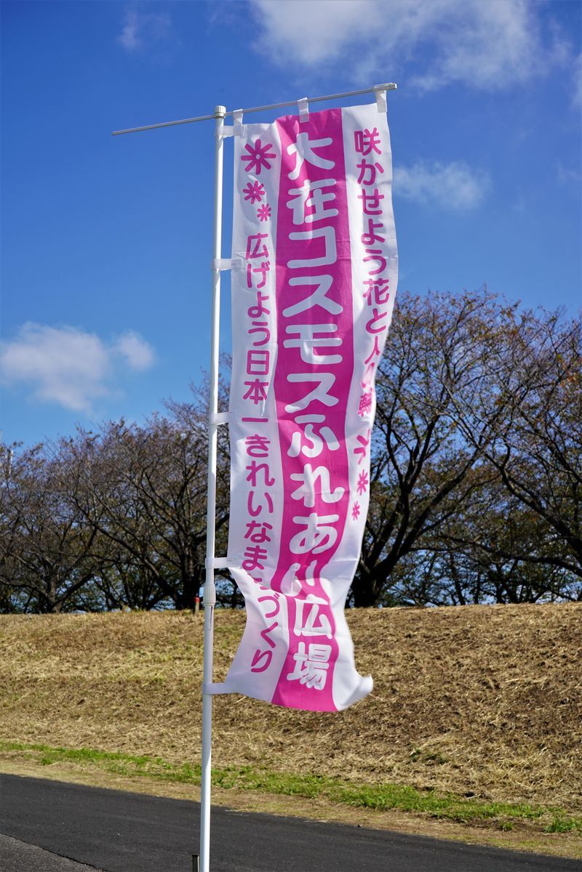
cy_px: 436
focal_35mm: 52
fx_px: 1261
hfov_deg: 26.0
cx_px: 291
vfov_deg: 38.2
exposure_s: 1/200
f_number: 11
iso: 100
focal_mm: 52
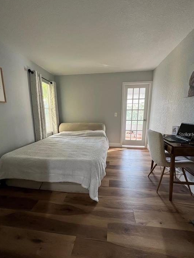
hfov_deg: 85.7
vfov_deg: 102.0
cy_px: 134
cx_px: 96
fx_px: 105
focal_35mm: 14
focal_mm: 1.57
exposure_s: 1/60
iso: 200
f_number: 1.8
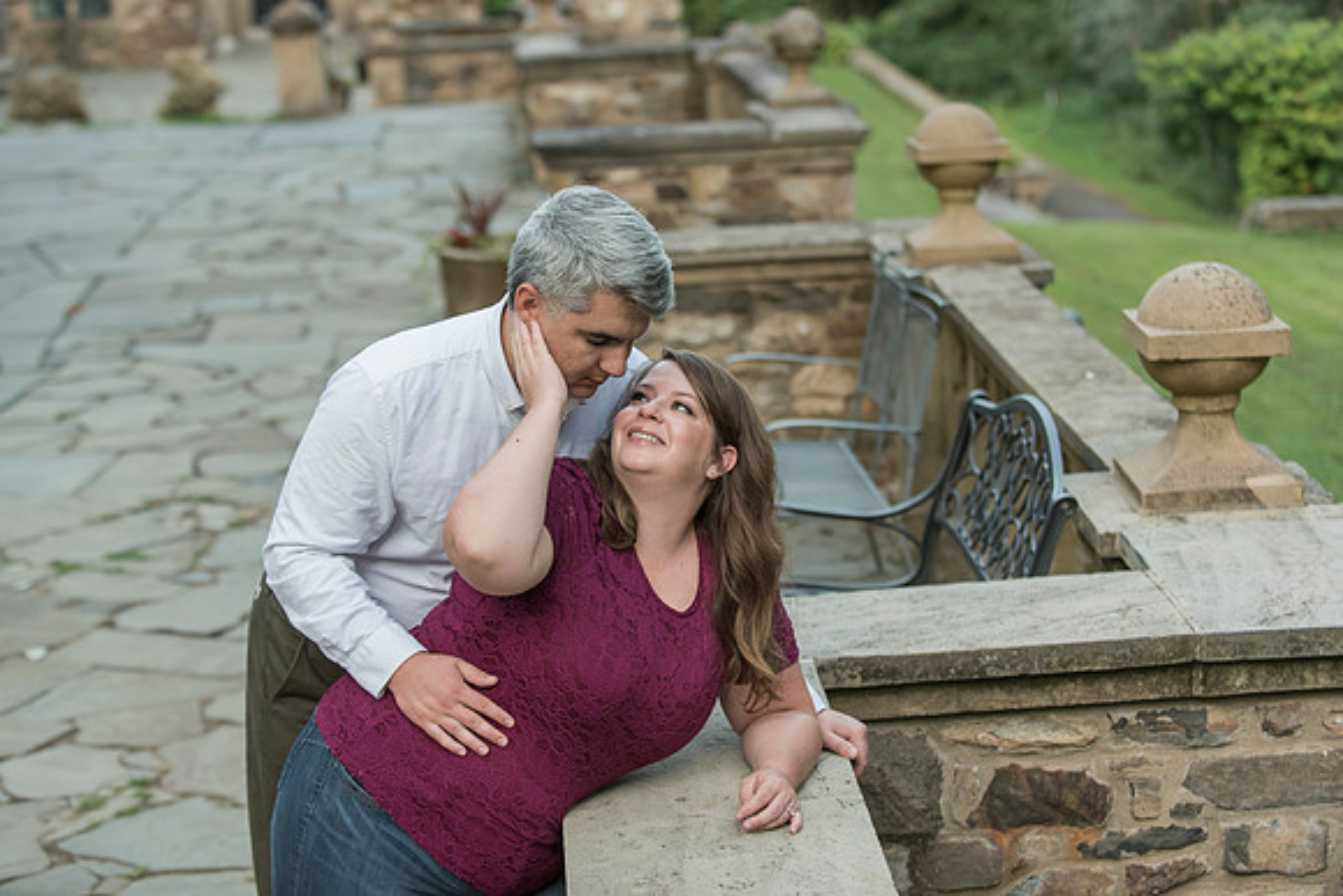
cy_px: 423
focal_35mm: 74
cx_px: 659
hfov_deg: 27.3
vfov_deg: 18.4
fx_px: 2760
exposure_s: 1/640
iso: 800
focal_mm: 70
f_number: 3.2
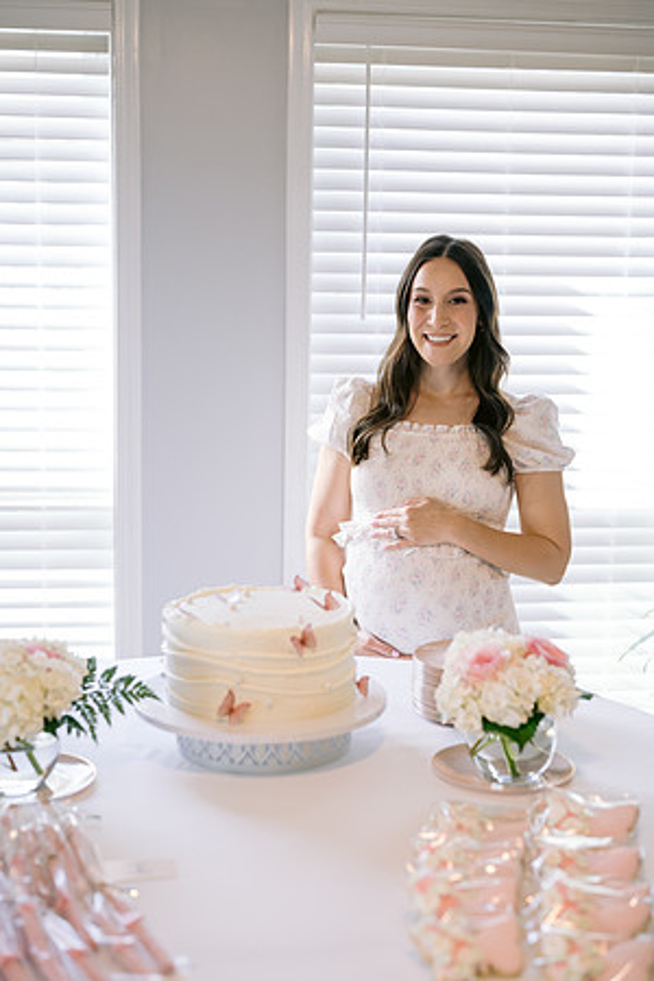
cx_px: 327
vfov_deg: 39.6
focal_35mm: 50
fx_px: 1362
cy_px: 490
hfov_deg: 27.0
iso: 400
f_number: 2.8
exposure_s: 1/200
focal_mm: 50
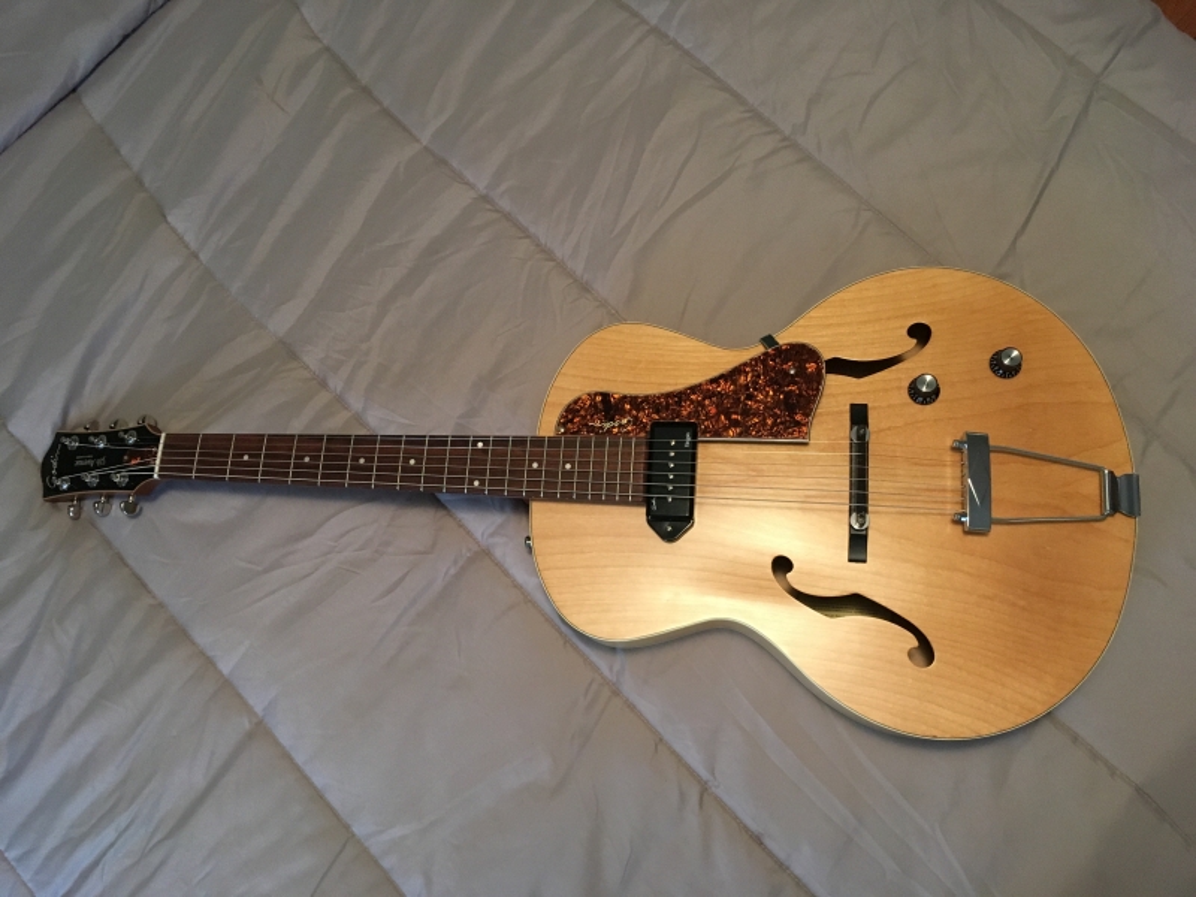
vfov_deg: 48.2
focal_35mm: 29
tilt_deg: -75.4
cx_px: 598
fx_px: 1002
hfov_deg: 61.7
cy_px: 448
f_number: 2.2
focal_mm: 4.15
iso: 160
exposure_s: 1/30
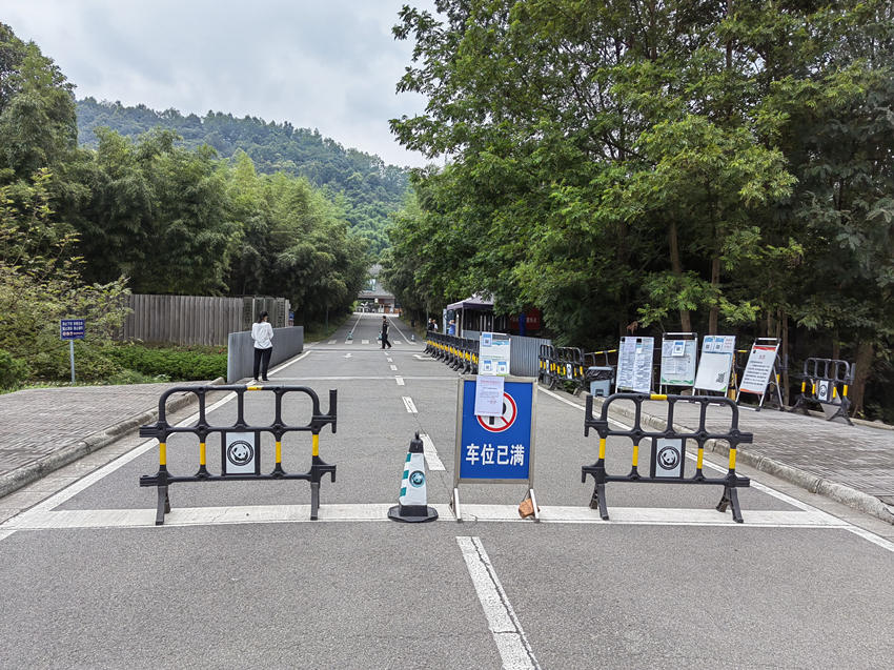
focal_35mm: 27
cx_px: 447
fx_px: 697
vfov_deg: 51.3
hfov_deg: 65.3
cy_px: 335
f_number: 1.9
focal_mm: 5.52
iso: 50
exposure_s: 1/1443
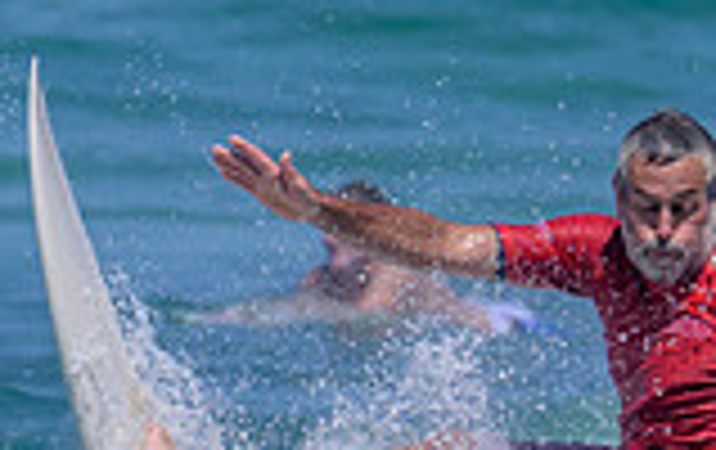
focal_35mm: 2708
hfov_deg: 0.8
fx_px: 52936
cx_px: 1097
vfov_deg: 0.5
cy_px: 597
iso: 640
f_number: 11
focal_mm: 540
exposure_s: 1/2000
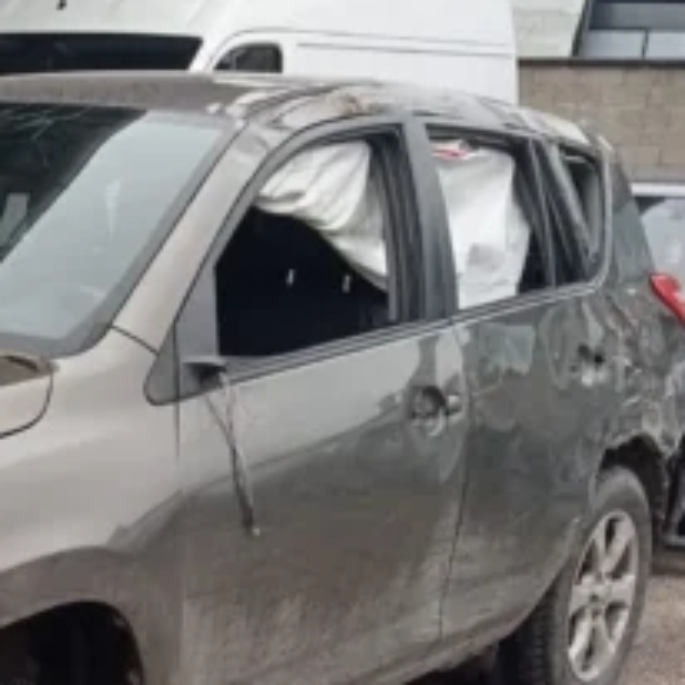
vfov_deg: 23.9
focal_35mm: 72
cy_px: 459
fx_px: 1612
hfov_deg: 22.1
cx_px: -146
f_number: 2.2
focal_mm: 3.46
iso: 100
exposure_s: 1/179
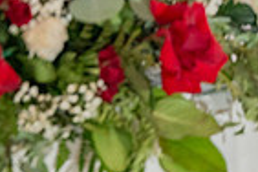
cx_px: -232
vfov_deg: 4.7
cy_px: -136
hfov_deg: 7.0
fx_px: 2057
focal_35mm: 287
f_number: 2.8
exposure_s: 1/125
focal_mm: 70
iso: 1600
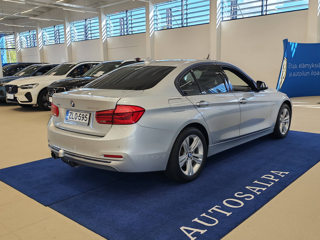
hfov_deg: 54.0
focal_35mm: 34
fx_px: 314
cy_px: 120
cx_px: 160
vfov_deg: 41.8
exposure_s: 1/100
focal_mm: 6.12
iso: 80
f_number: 1.9
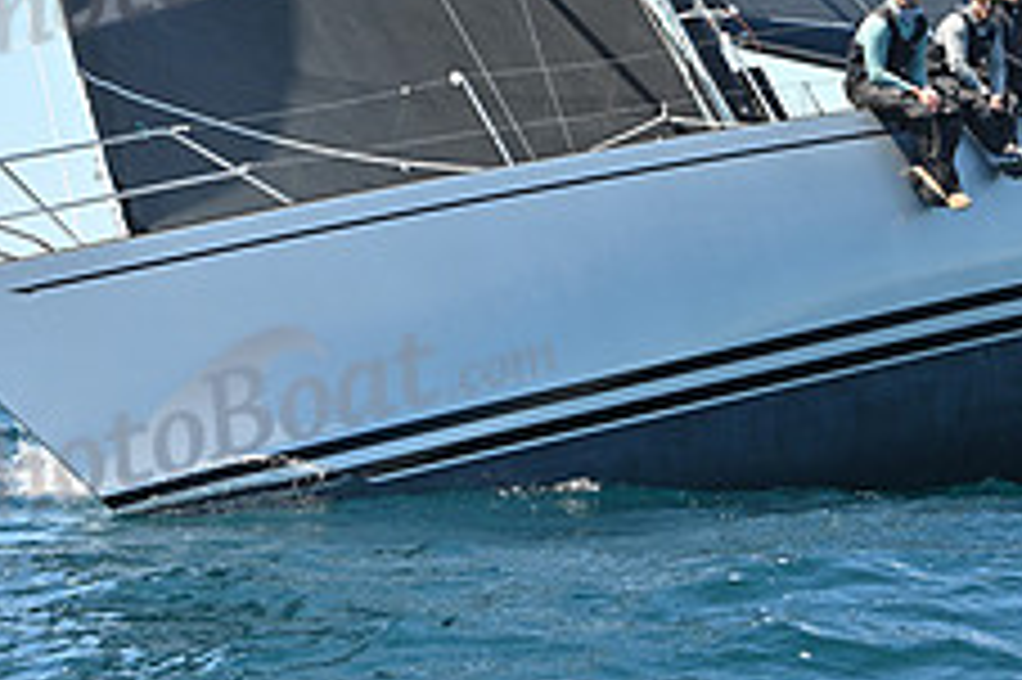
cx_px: 792
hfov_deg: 11.5
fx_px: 5078
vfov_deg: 7.6
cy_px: 124
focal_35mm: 179
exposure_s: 1/1000
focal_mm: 70
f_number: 6.3
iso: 320
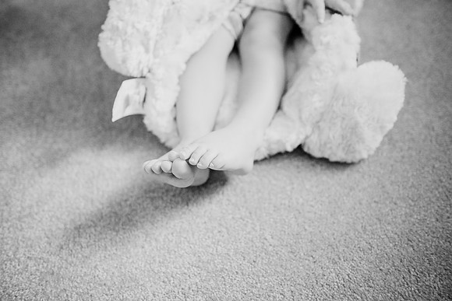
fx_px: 301
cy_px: 150
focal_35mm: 24
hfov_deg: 73.7
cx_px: 226
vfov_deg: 53.2
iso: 1250
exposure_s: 1/800
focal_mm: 24
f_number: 2
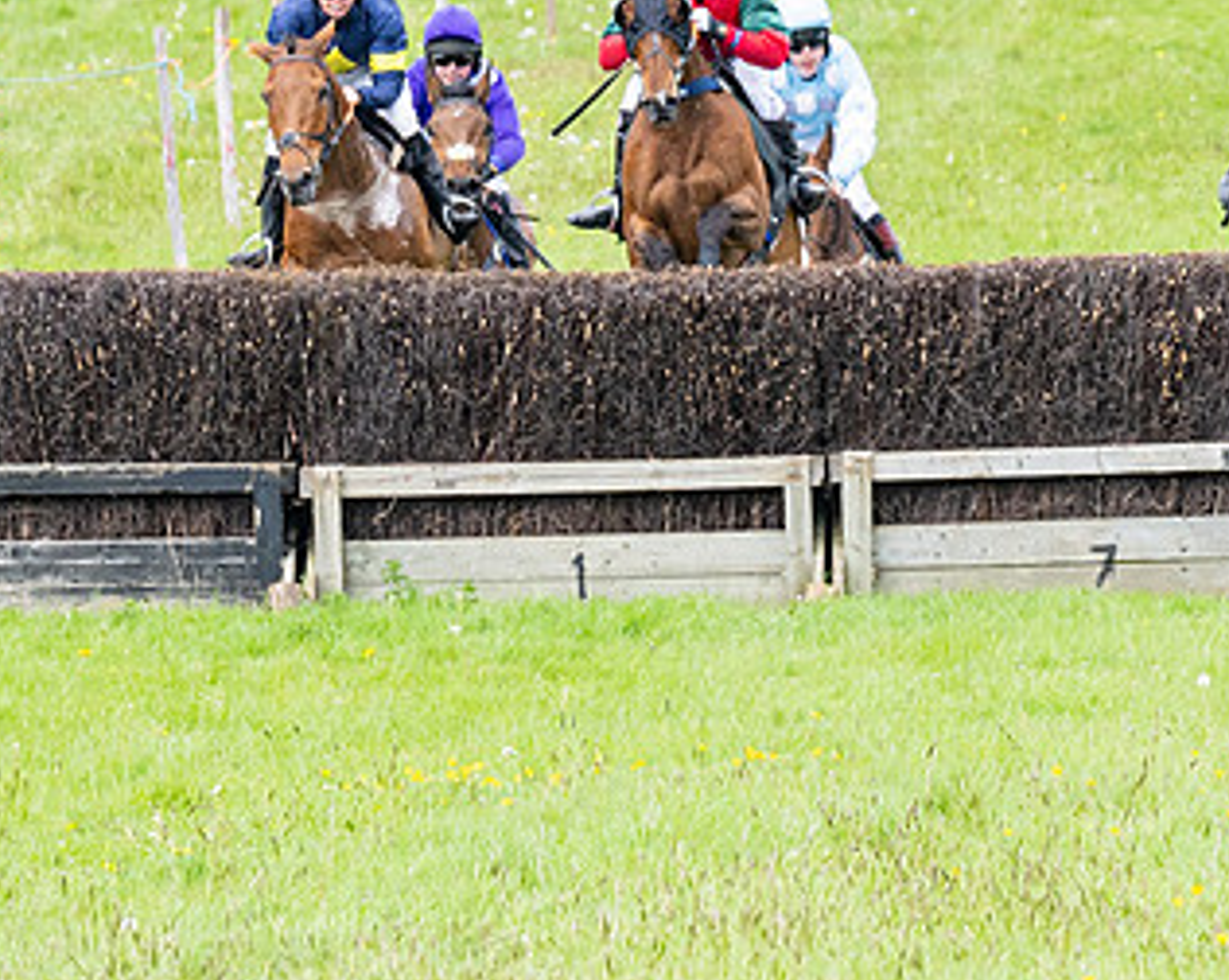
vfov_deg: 2.0
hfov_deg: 2.5
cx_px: 693
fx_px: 28554
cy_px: 198
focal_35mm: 786
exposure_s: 1/640
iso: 400
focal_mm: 180
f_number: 6.3
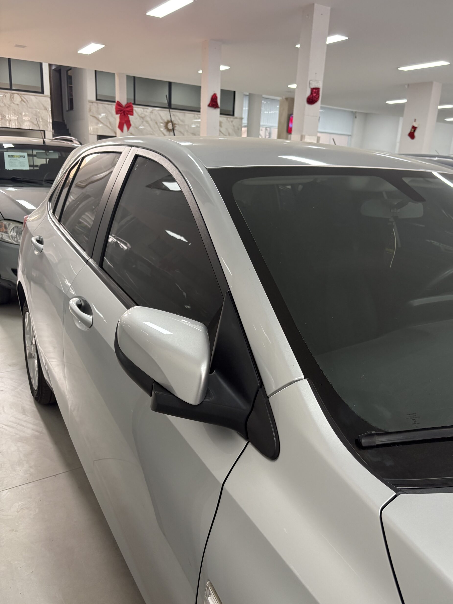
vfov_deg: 65.3
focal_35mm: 27
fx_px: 471
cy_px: 305
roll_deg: -3.8
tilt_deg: -16.8
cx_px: 235
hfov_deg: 51.3
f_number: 1.6
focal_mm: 5.96
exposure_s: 1/77
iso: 125
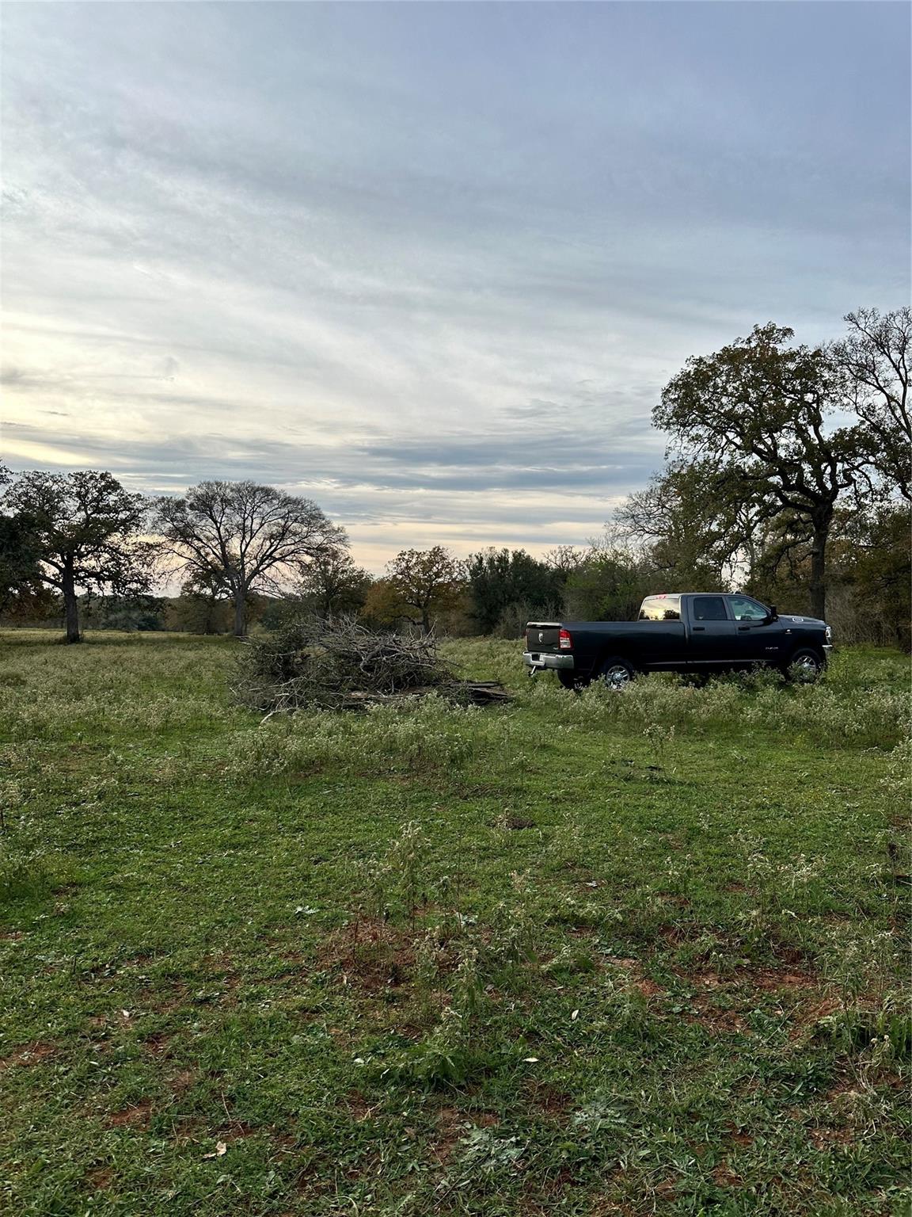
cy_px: 608
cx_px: 456
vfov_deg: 71.6
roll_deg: -3.6
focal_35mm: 24
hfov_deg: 56.8
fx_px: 843
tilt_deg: +0.9
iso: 80
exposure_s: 1/1779
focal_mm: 6.86
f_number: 1.78
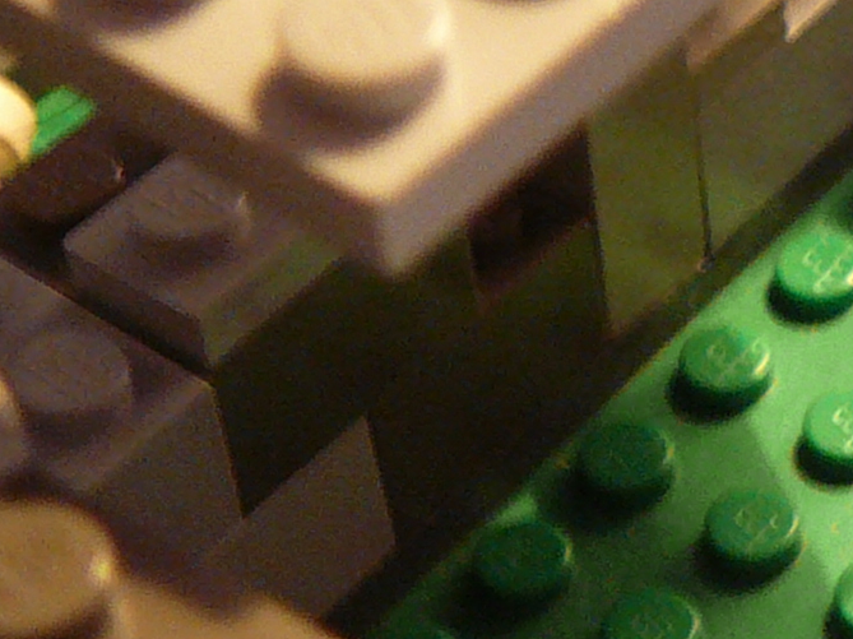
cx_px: 1420
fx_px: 3300
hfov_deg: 13.5
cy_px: 487
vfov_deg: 11.0
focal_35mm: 134
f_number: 2.8
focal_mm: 5.2
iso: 200
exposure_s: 1/8
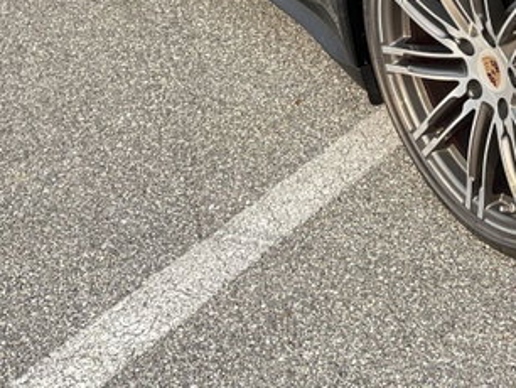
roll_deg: +0.3
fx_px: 1298
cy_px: -152
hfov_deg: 20.5
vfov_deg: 15.9
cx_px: 673
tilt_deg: -22.4
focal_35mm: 87
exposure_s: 1/346
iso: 50
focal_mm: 5.1
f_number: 1.6
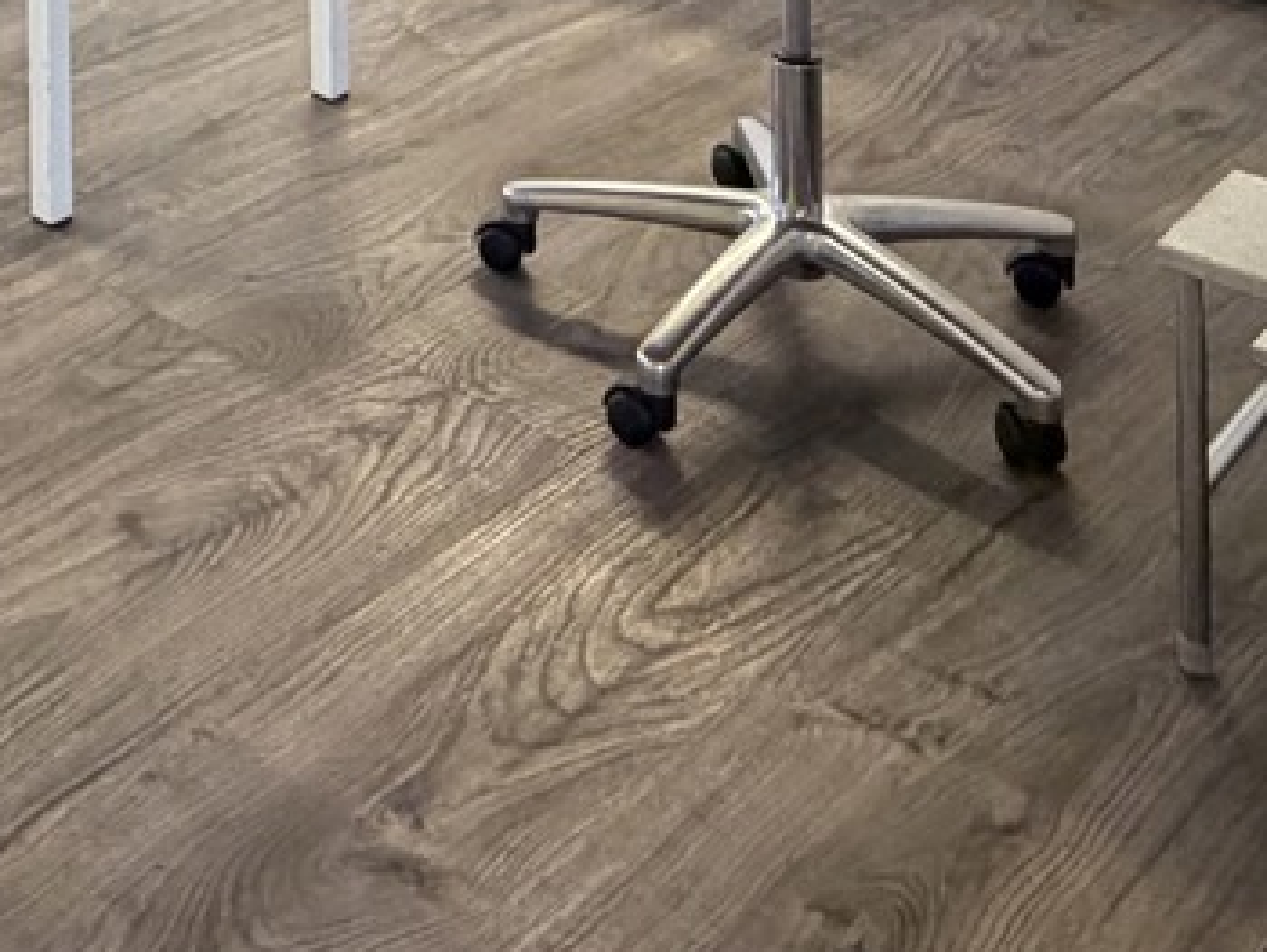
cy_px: -880
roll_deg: +0.9
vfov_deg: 17.4
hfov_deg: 28.4
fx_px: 2344
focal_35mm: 64
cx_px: 0
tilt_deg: +0.6
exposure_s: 1/50
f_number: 2.2
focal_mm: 2.22
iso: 400
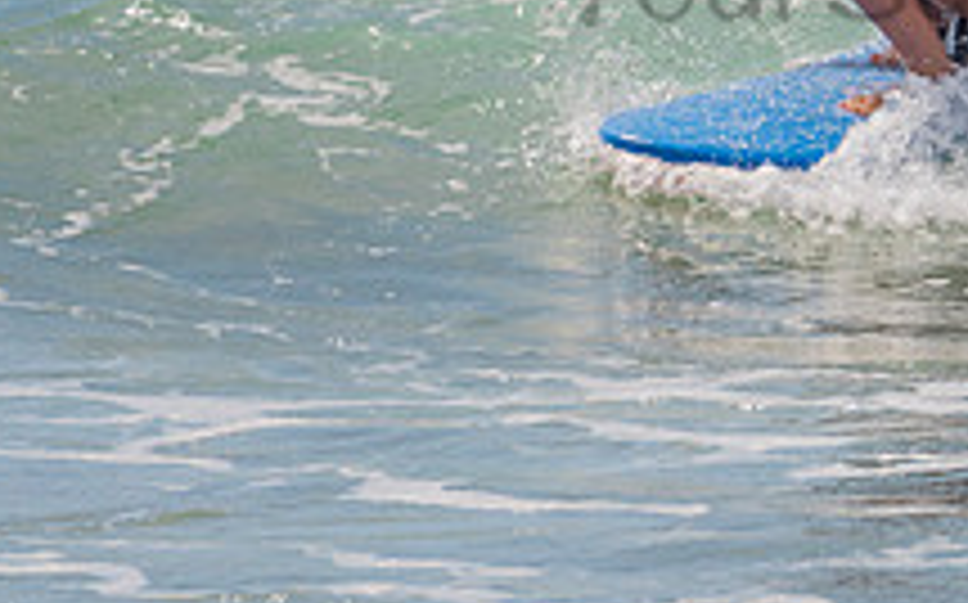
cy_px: -94
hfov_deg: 1.2
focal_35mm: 1686
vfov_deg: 0.8
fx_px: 44444
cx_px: 910
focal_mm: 500
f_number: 5.6
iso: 160
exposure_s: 1/500
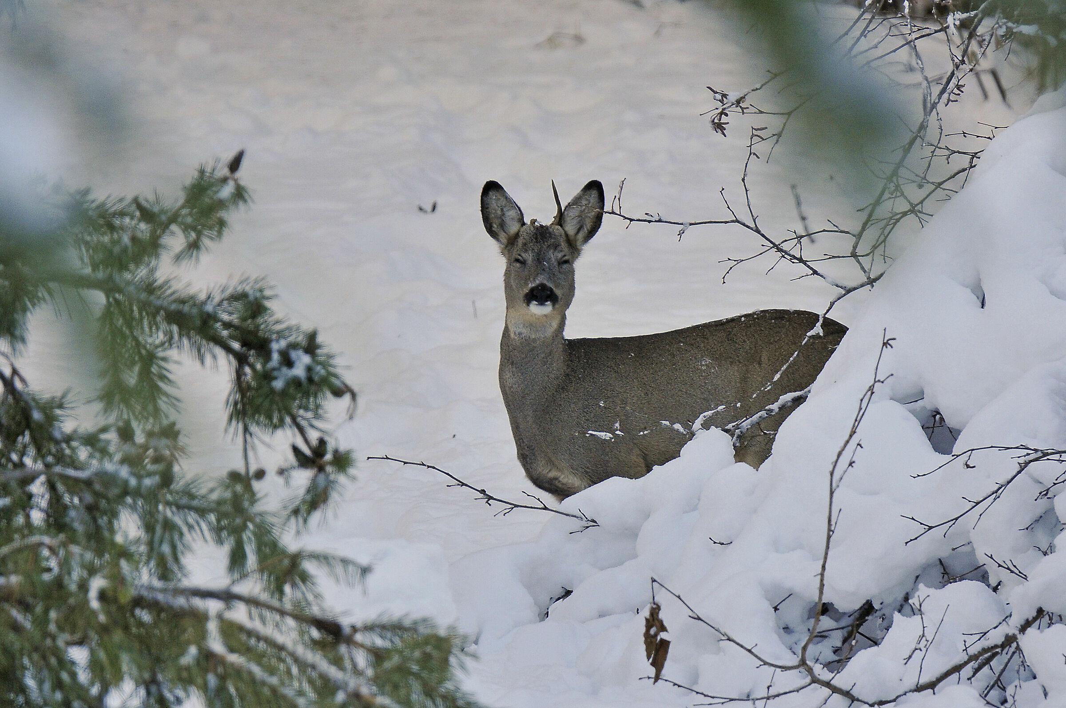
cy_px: 354
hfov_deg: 2.3
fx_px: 26617
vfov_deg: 1.5
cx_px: 533
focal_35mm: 900
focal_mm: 600
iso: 500
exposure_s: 1/200
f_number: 7.1
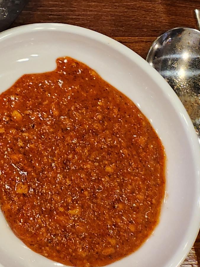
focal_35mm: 102
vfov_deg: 17.2
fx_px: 786
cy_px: -145
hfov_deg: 11.6
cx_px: -298
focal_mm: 5.4
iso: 160
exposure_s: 1/120
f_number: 1.8
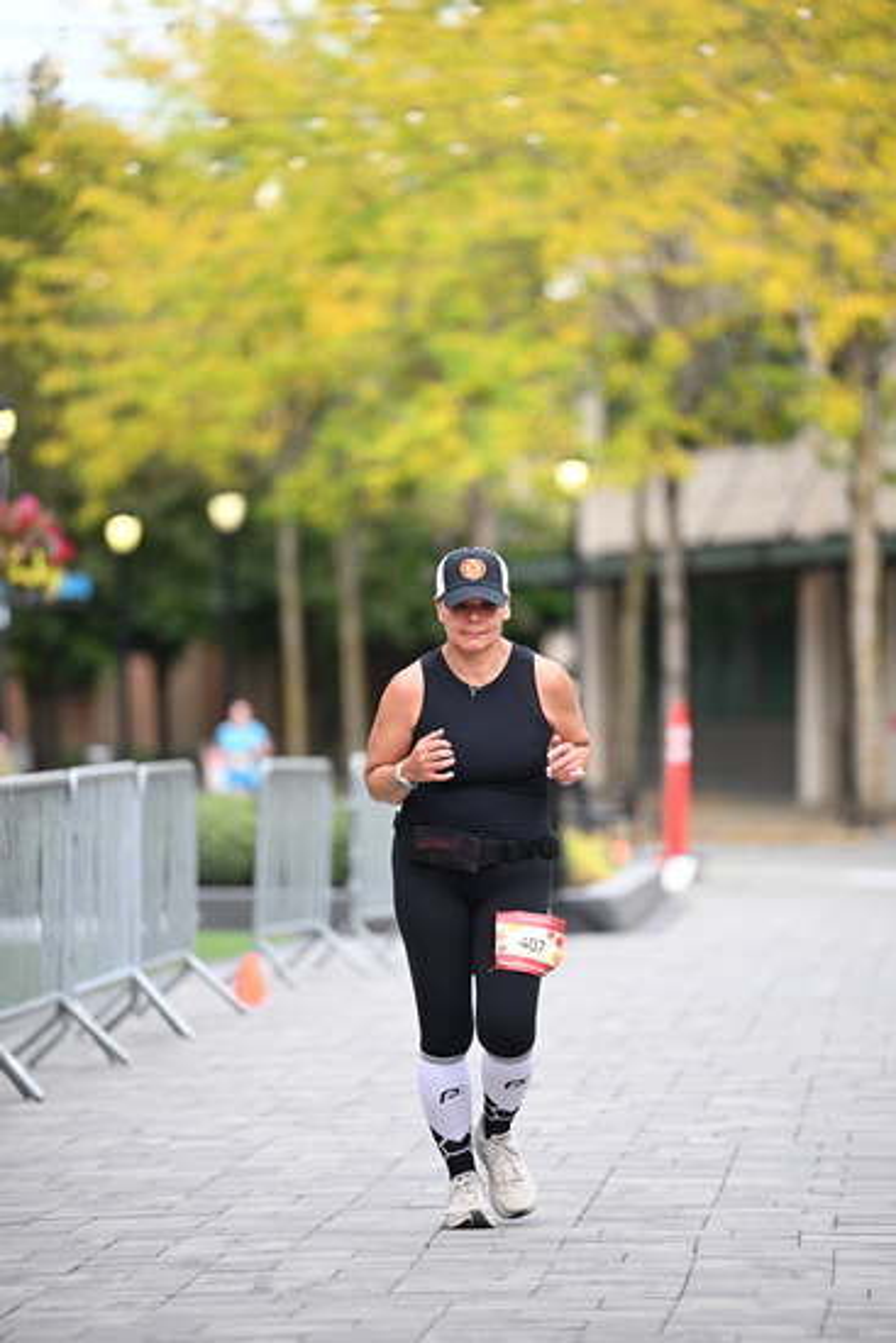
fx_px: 7461
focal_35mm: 200
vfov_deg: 10.3
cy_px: 672
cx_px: 448
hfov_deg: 6.9
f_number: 2.8
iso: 640
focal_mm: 200
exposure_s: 1/1000
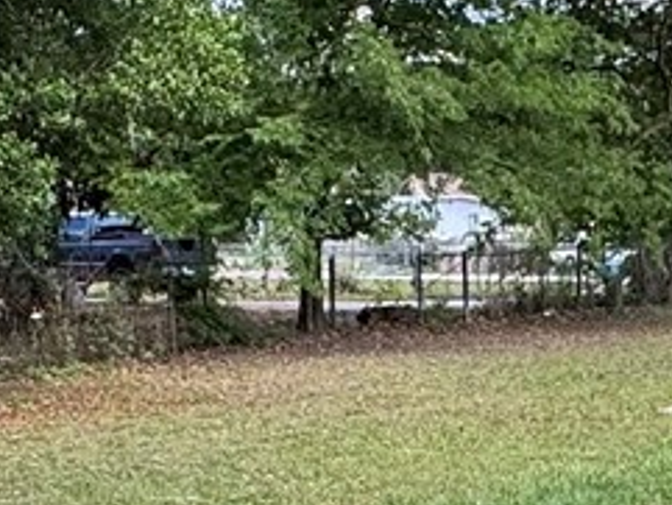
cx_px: 435
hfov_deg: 21.0
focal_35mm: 93
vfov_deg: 15.7
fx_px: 1806
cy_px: 469
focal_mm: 2.22
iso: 40
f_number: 2.2
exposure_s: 1/202
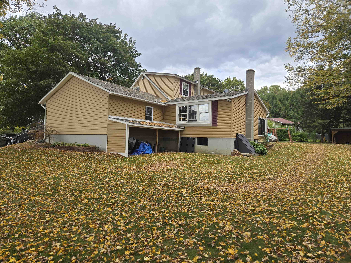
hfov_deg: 73.9
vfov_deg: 58.9
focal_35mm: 23
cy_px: 132
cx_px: 176
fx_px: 233
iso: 25
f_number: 1.8
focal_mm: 5.4
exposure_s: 1/636
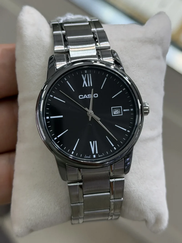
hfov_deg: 30.3
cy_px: 122
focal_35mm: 48
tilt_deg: -61.6
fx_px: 336
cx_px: 91
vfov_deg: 39.6
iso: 64
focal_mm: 6.76
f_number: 1.78
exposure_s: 1/693
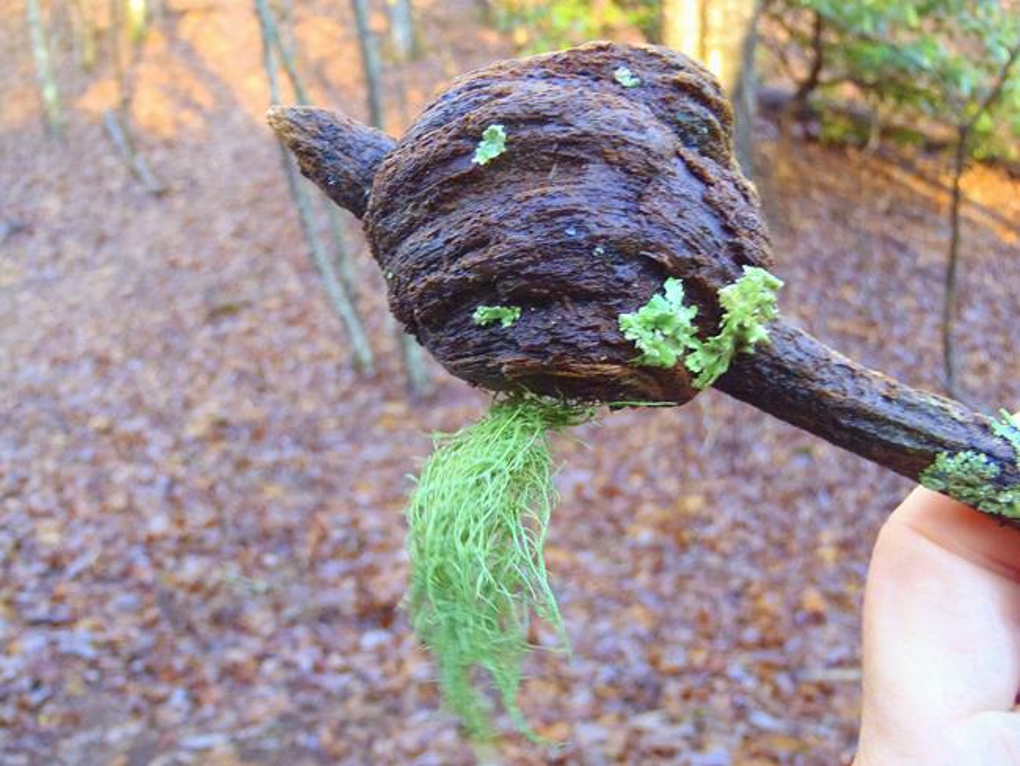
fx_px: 1091
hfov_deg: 50.1
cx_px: 510
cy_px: 383
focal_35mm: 37
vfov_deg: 38.7
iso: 400
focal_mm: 6.64
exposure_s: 1/20
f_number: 4.7
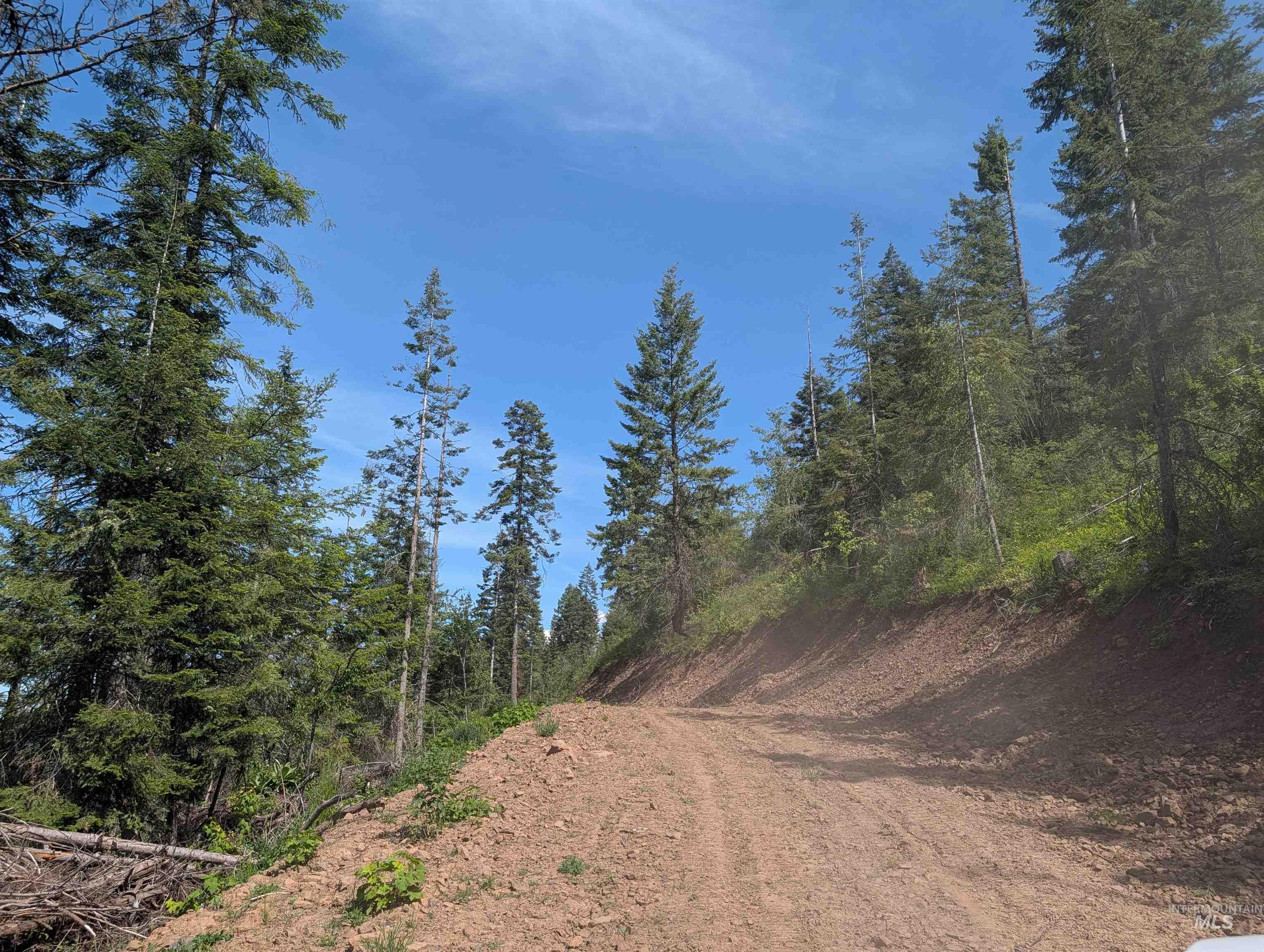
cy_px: 476
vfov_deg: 56.9
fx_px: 878
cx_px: 632
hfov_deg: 71.5
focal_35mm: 24
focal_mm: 6.9
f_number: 1.68
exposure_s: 1/657
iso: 19
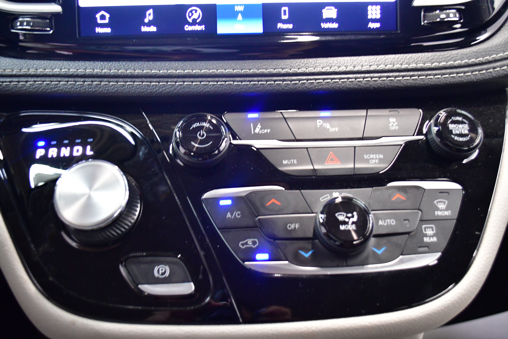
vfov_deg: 36.9
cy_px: 170
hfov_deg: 53.1
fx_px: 508
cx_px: 254
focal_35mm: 36
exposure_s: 1/40
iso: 2500
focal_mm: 24
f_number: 4
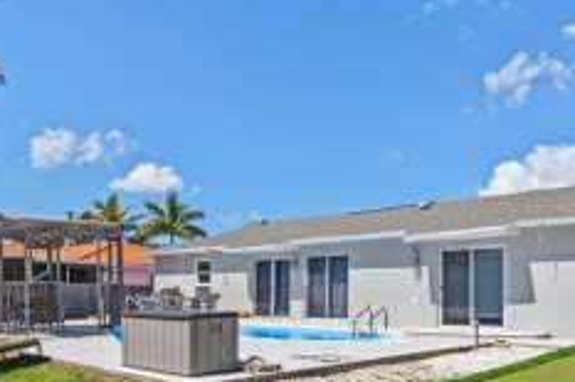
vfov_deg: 37.2
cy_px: 266
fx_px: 559
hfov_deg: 54.1
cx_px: 341
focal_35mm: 35
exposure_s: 1/250
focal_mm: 17
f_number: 10
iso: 100
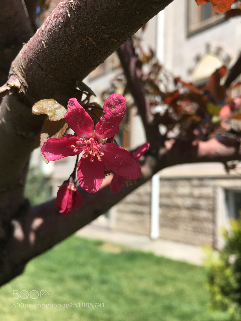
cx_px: 120
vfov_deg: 61.7
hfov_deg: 48.2
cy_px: 160
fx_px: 269
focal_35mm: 29
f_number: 2.2
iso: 25
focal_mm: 4.15
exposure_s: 1/855
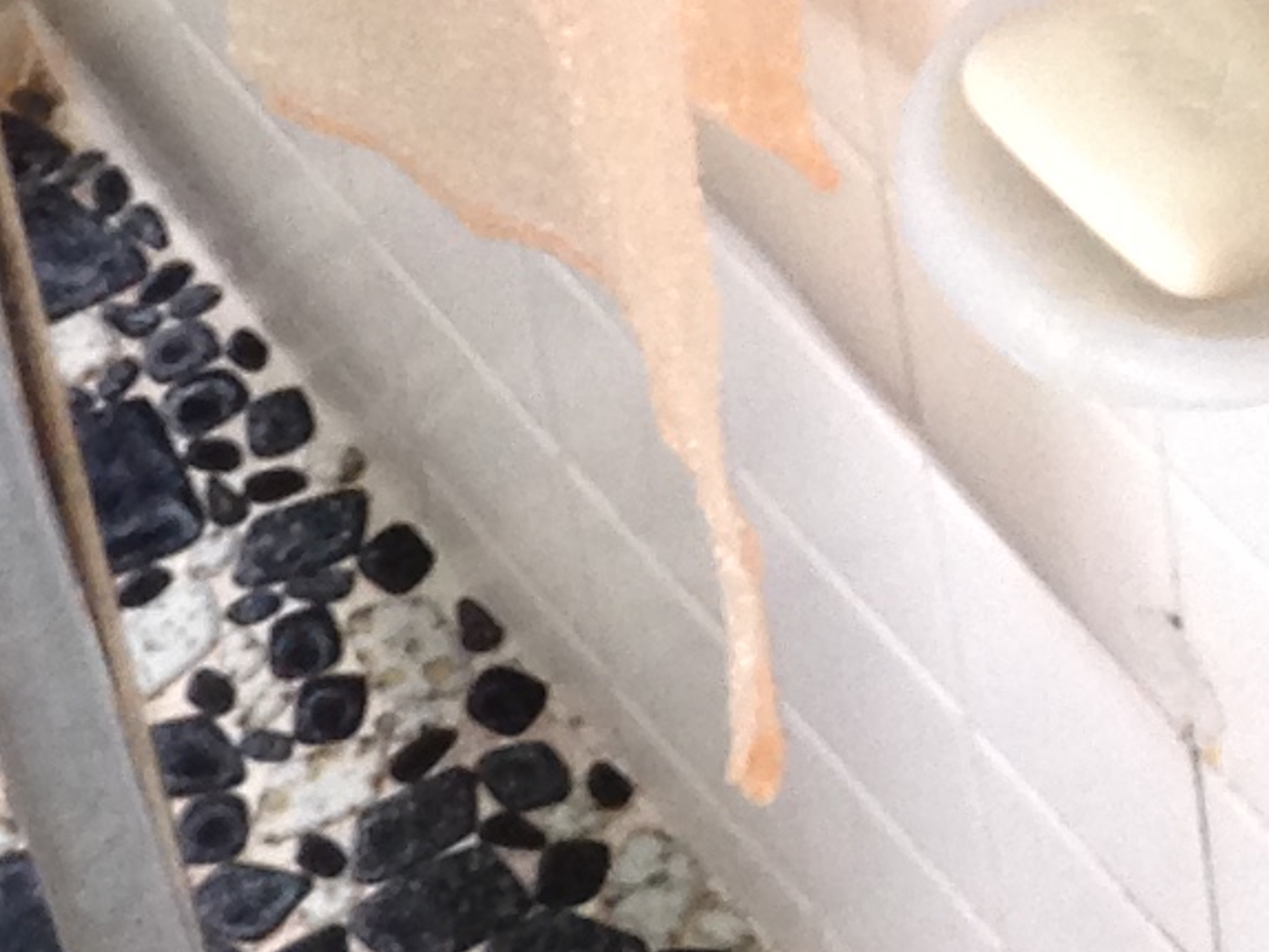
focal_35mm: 188
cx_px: -1969
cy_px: 1933
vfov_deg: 7.6
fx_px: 6893
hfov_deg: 9.2
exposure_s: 1/20
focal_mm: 4.12
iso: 125
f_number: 2.4
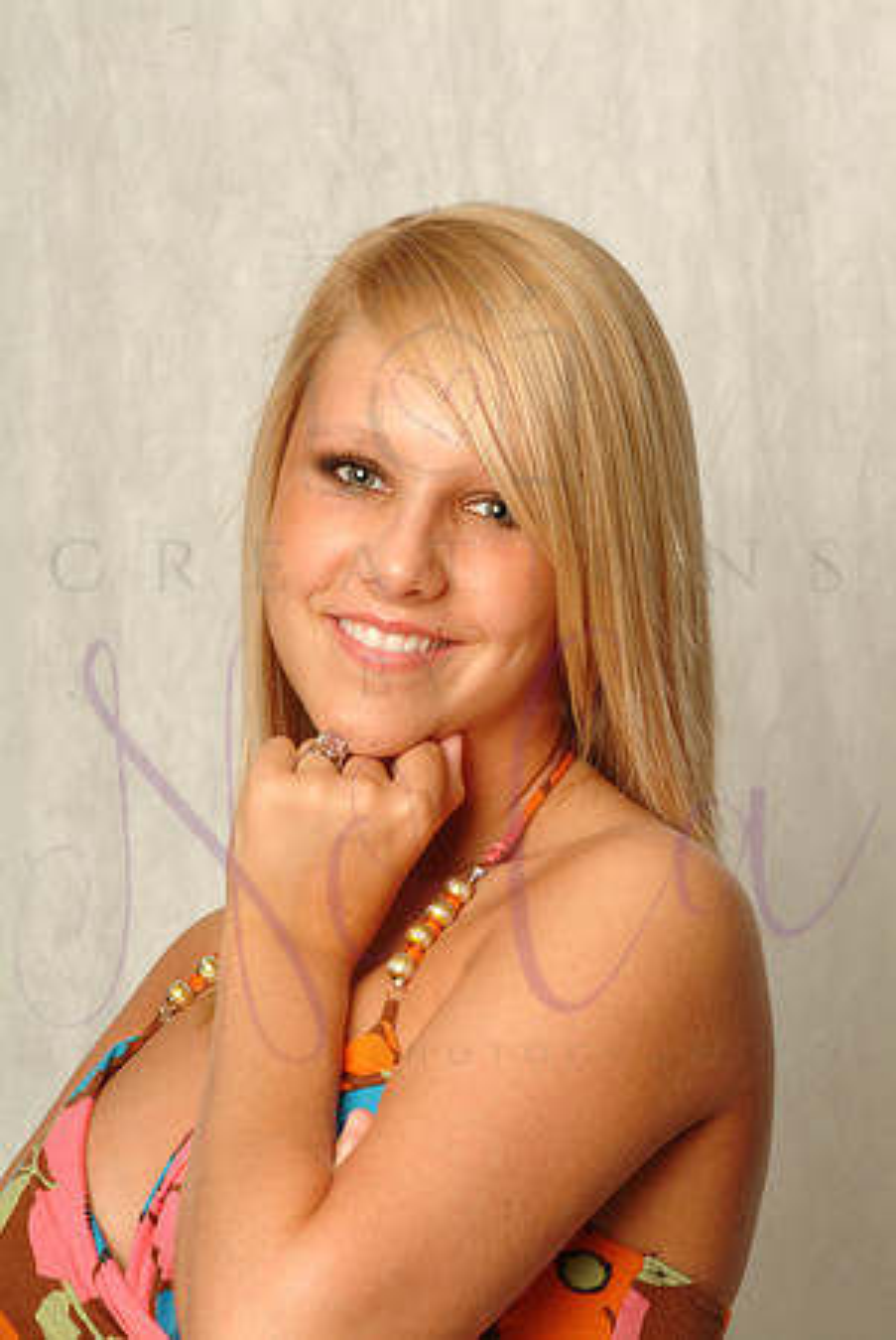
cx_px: 448
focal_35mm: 189
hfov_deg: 7.3
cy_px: 670
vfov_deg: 10.9
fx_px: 7039
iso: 400
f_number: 11
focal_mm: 126
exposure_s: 1/125
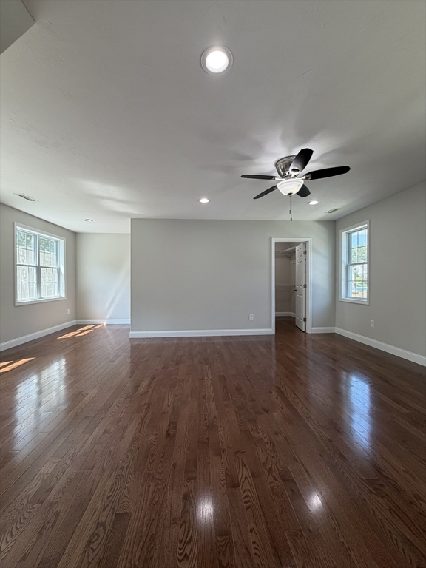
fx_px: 230
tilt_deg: +0.5
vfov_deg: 102.1
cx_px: 213
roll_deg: -0.7
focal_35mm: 14
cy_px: 284
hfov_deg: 85.7
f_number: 2.2
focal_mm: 2.22
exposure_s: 1/120
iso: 125
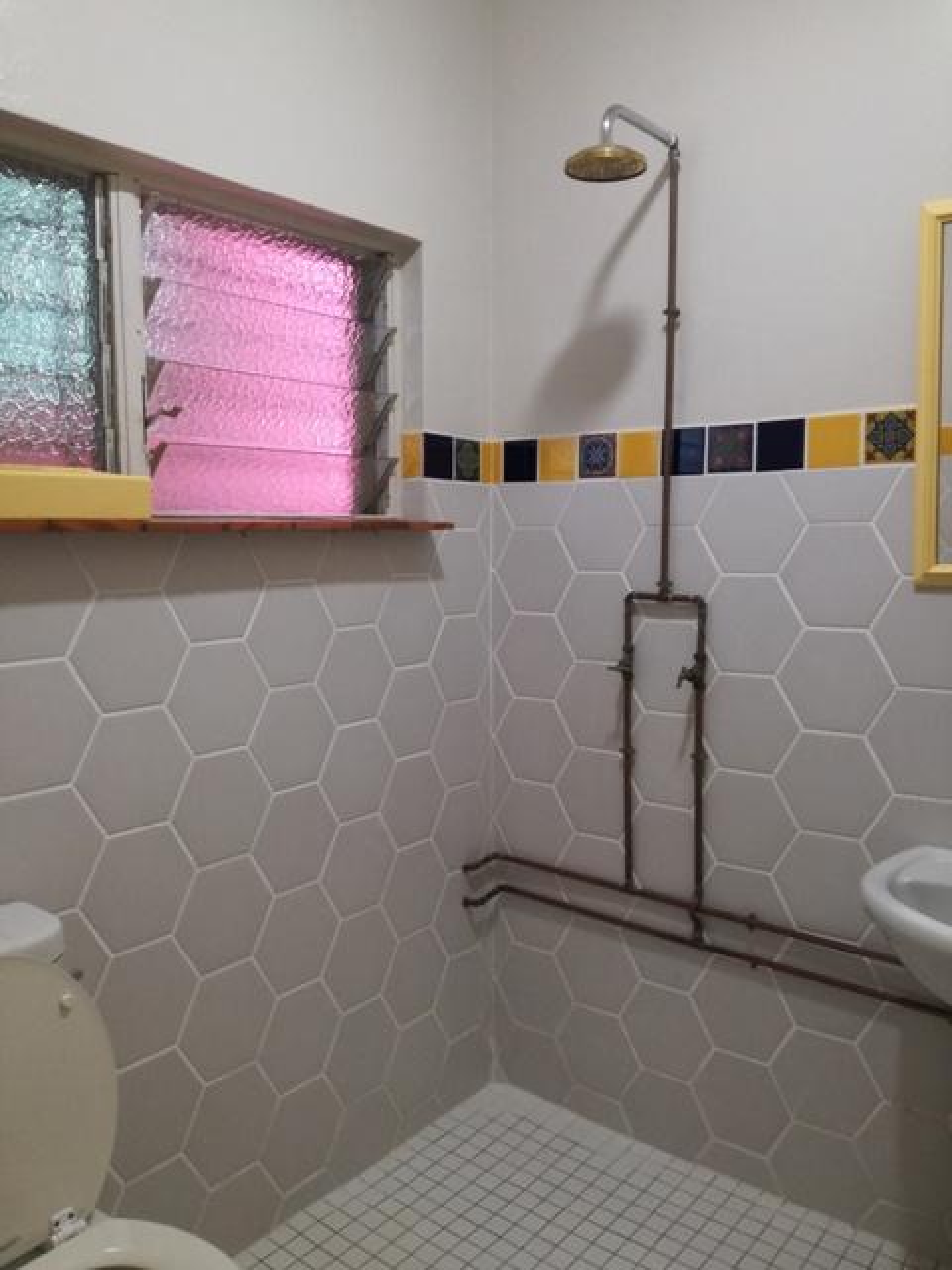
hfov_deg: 51.4
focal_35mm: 27
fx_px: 990
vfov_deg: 65.3
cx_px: 476
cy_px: 635
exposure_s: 1/33.3
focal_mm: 3.79
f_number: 2
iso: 200
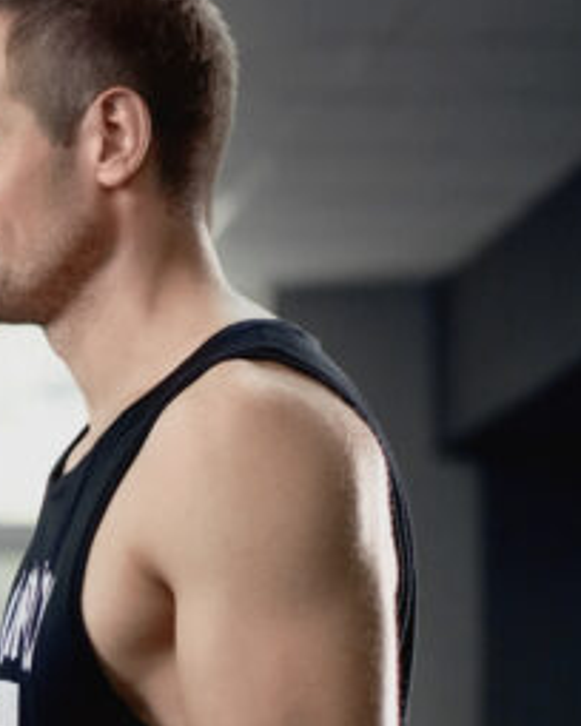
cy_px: 813
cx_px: -772
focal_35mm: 321
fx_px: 6900
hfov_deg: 4.7
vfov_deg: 6.0
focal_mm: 85
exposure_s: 1/250
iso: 640
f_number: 3.2
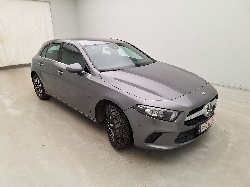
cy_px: 94
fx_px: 166
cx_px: 125
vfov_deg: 58.9
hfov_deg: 73.9
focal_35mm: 23
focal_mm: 5.54
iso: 40
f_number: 1.8
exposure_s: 1/100
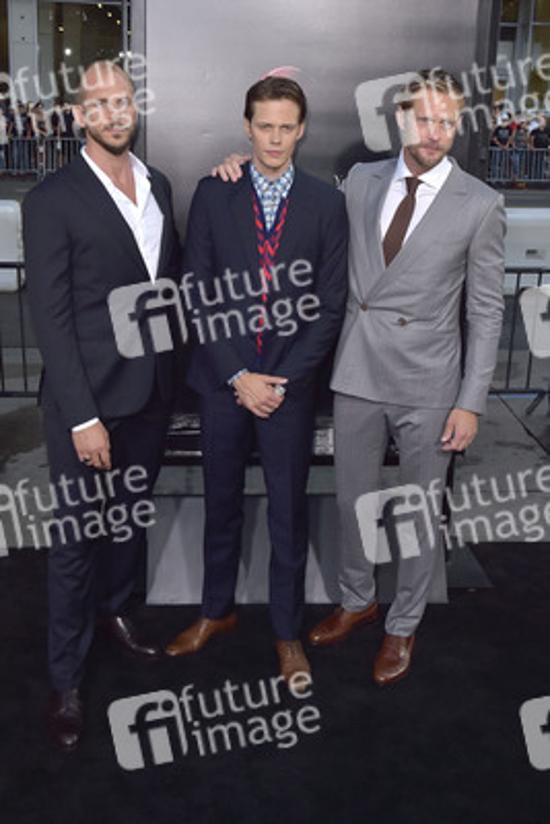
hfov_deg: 36.9
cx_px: 275
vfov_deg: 53.1
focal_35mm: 36
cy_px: 412
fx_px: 824
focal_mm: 36
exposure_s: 1/320
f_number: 6.3
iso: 640
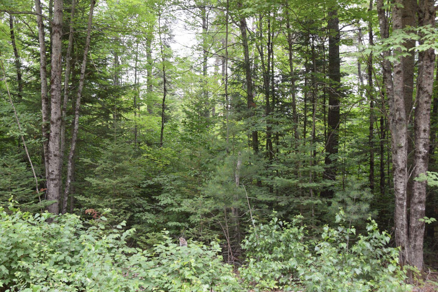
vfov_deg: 33.4
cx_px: 220
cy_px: 146
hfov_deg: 48.5
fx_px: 487
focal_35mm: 40
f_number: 7.1
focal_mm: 26
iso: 400
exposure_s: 1/200
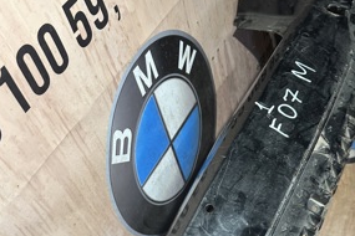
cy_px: 235
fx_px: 414
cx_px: 183
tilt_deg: -51.1
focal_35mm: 42
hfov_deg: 46.4
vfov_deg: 29.8
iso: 125
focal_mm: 6.86
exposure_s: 1/50
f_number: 1.78
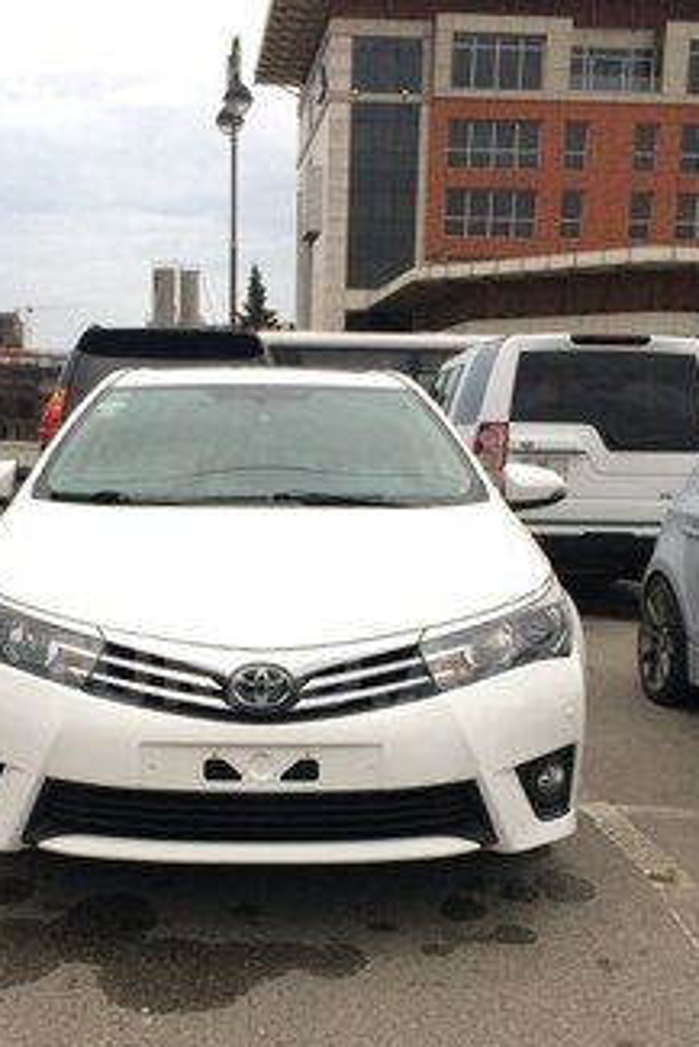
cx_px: 277
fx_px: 1338
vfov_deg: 42.3
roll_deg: -0.3
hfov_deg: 29.2
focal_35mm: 46
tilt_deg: -10.7
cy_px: 670
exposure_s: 1/100
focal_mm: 4.15
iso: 64
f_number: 2.2
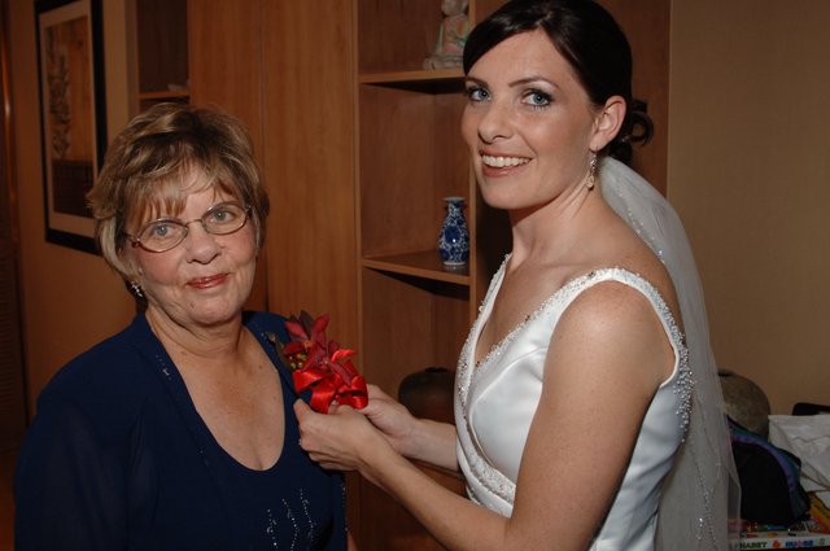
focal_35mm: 42
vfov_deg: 31.8
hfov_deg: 46.5
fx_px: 967
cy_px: 276
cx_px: 415
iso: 400
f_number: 5.6
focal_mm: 28
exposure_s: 1/60
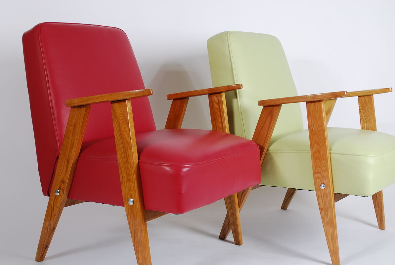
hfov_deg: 40.3
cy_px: 157
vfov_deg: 27.5
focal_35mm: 49
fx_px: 538
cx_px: 205
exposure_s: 1/100
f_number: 8
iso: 100
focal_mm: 26
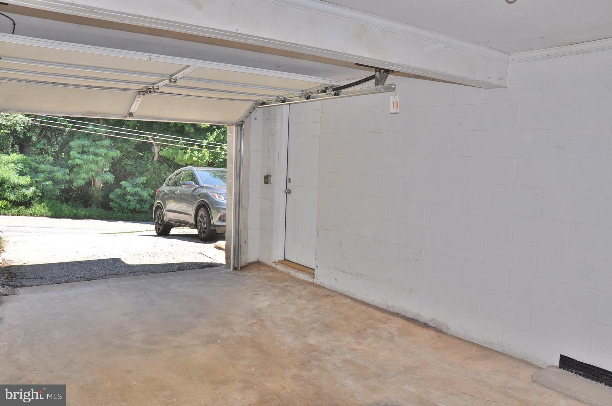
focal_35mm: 27
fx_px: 458
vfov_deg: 47.8
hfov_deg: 67.4
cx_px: 306
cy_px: 203
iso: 250
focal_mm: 18
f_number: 8
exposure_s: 1/200
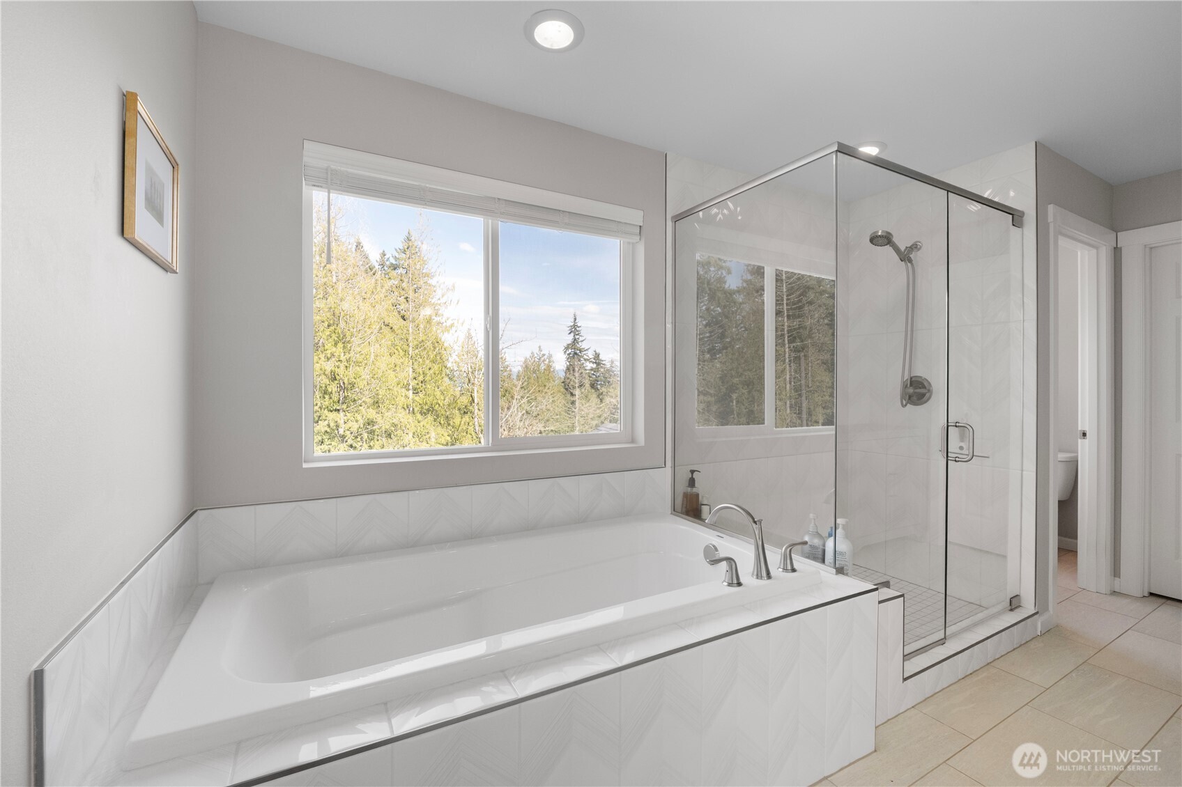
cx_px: 591
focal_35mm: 15
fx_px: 492
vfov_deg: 77.3
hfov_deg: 100.4
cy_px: 394
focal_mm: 10
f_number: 8
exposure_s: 1/8
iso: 800
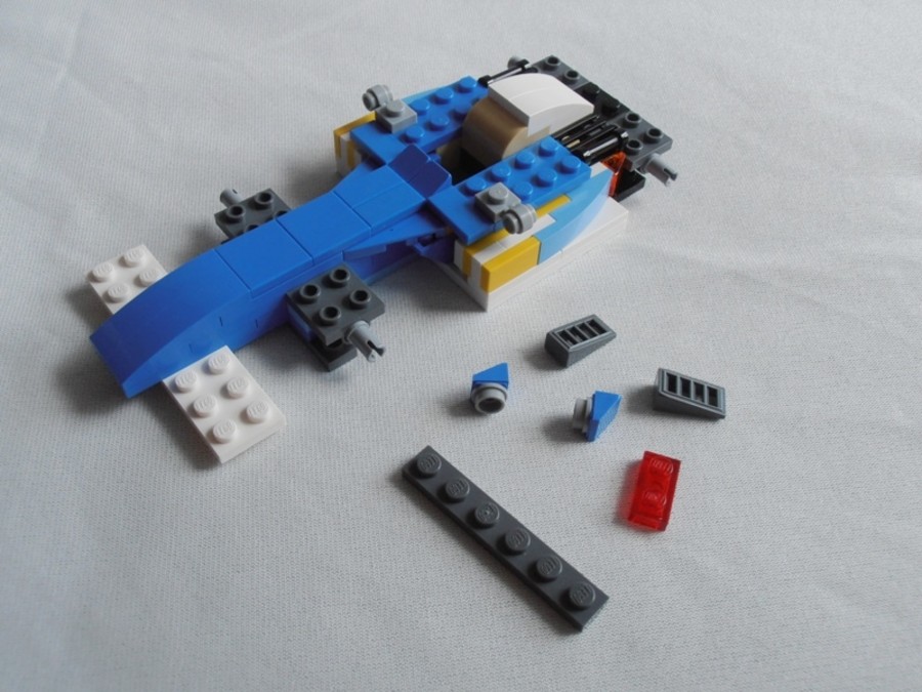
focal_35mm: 37
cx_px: 461
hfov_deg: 50.1
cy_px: 346
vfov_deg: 38.7
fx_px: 985
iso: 80
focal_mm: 6.61
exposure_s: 1/200
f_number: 3.9
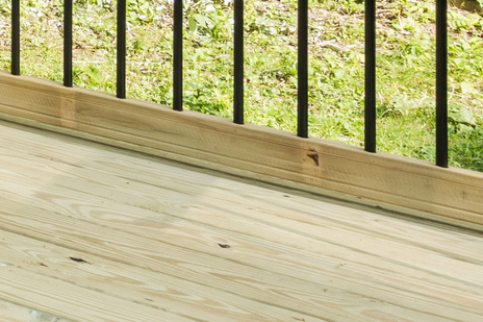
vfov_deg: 11.5
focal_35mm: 106
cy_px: -337
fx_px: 1422
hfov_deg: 14.4
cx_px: -599
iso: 200
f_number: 9
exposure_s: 1/13
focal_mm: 16
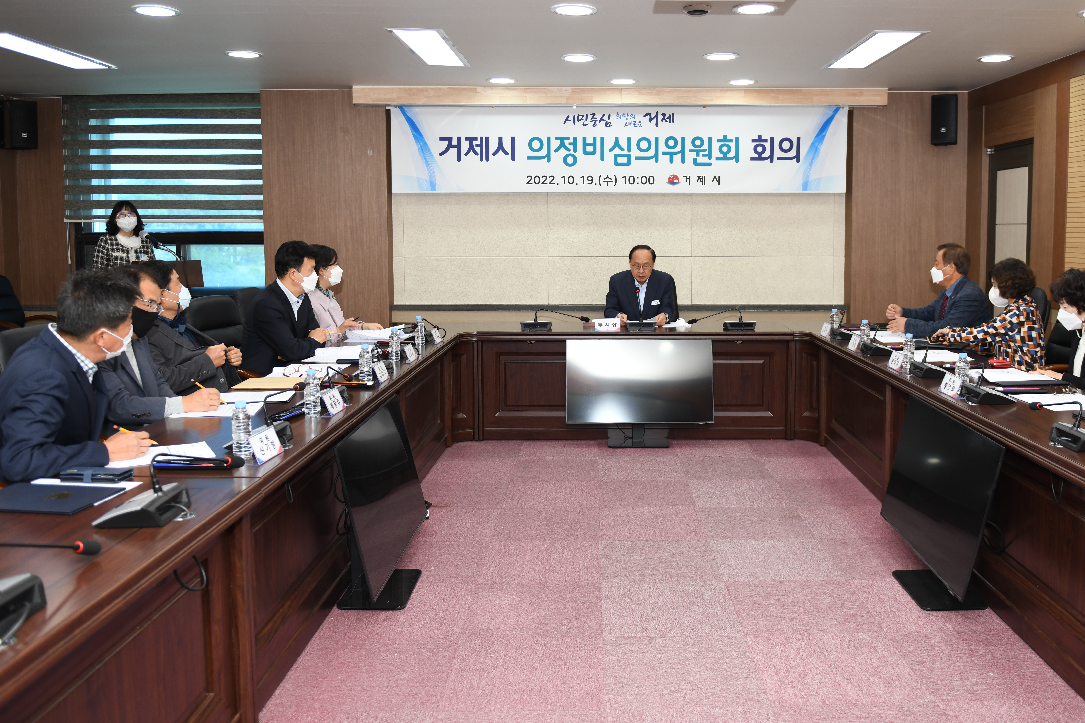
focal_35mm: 30
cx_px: 609
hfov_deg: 61.7
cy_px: 301
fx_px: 904
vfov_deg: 43.5
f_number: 2.8
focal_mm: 24
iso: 400
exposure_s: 1/250
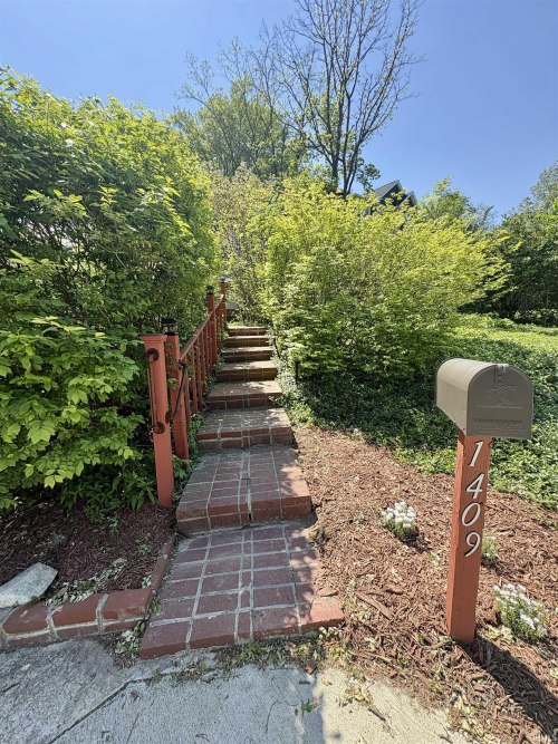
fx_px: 301
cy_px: 372
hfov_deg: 85.7
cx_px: 279
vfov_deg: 102.1
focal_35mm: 14
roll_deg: +1.4
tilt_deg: -7.0
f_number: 2.2
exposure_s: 1/569
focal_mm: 2.22
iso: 40
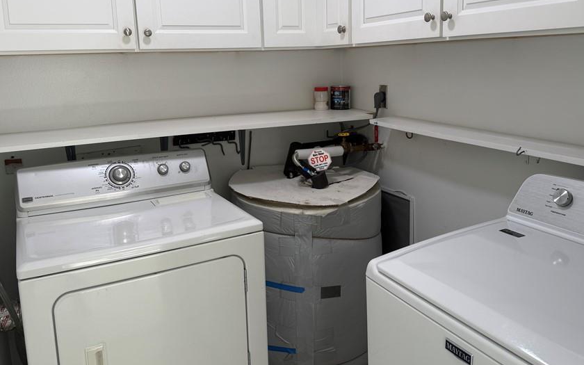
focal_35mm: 31
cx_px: 289
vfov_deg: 40.3
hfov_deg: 61.2
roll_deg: +0.9
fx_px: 493
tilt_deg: -8.2
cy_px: 137
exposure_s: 1/121
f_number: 1.78
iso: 64
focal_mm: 6.76
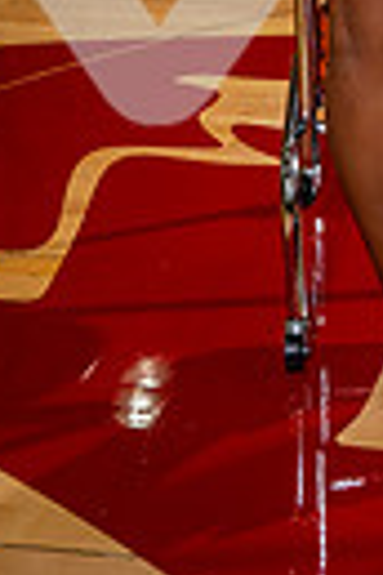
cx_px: 601
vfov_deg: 19.8
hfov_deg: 14.5
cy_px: -325
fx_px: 1388
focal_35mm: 87
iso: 500
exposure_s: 1/200
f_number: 5.6
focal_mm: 25
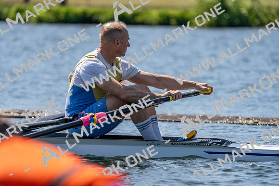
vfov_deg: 3.5
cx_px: 140
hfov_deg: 5.3
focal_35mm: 391
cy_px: 93
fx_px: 3031
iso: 250
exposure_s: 1/2000
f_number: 6.3
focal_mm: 391
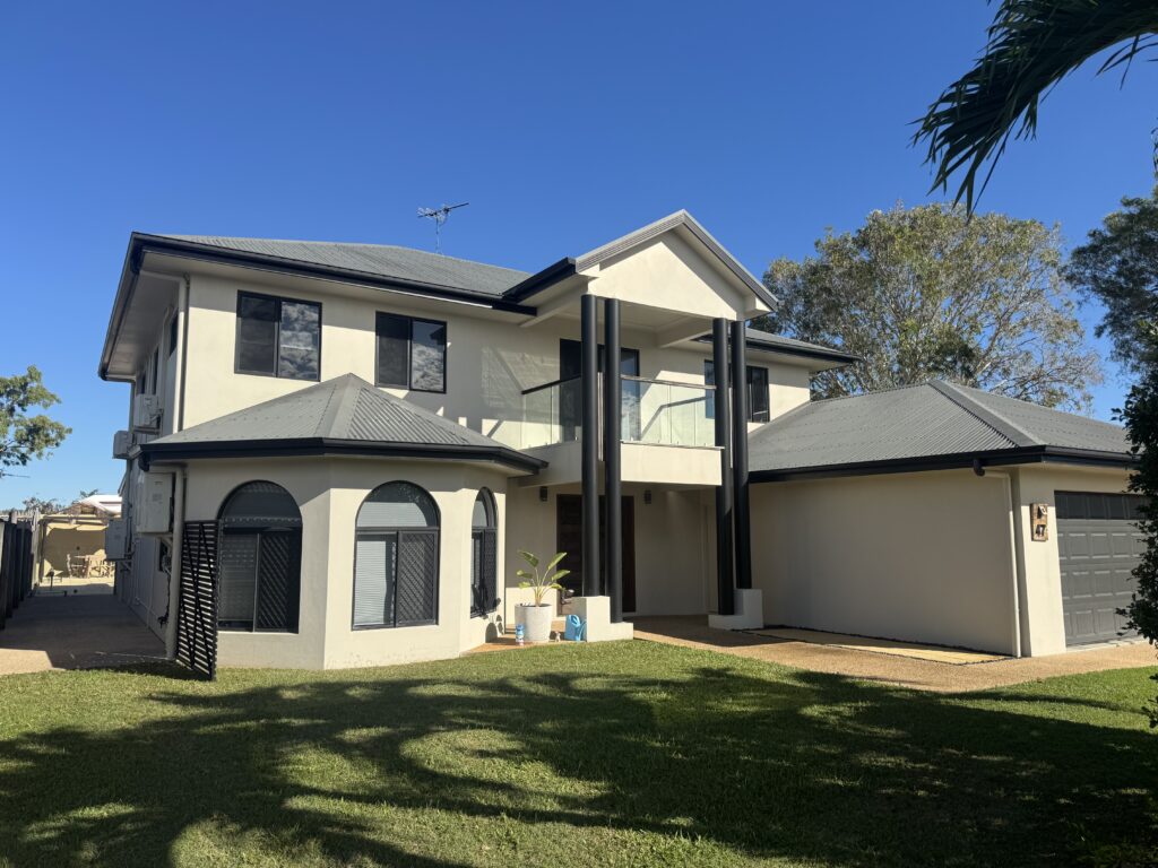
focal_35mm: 24
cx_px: 579
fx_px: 803
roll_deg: -0.3
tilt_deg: +7.4
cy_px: 434
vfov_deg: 56.8
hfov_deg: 71.6
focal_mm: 6.76
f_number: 1.78
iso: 80
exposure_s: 1/4049
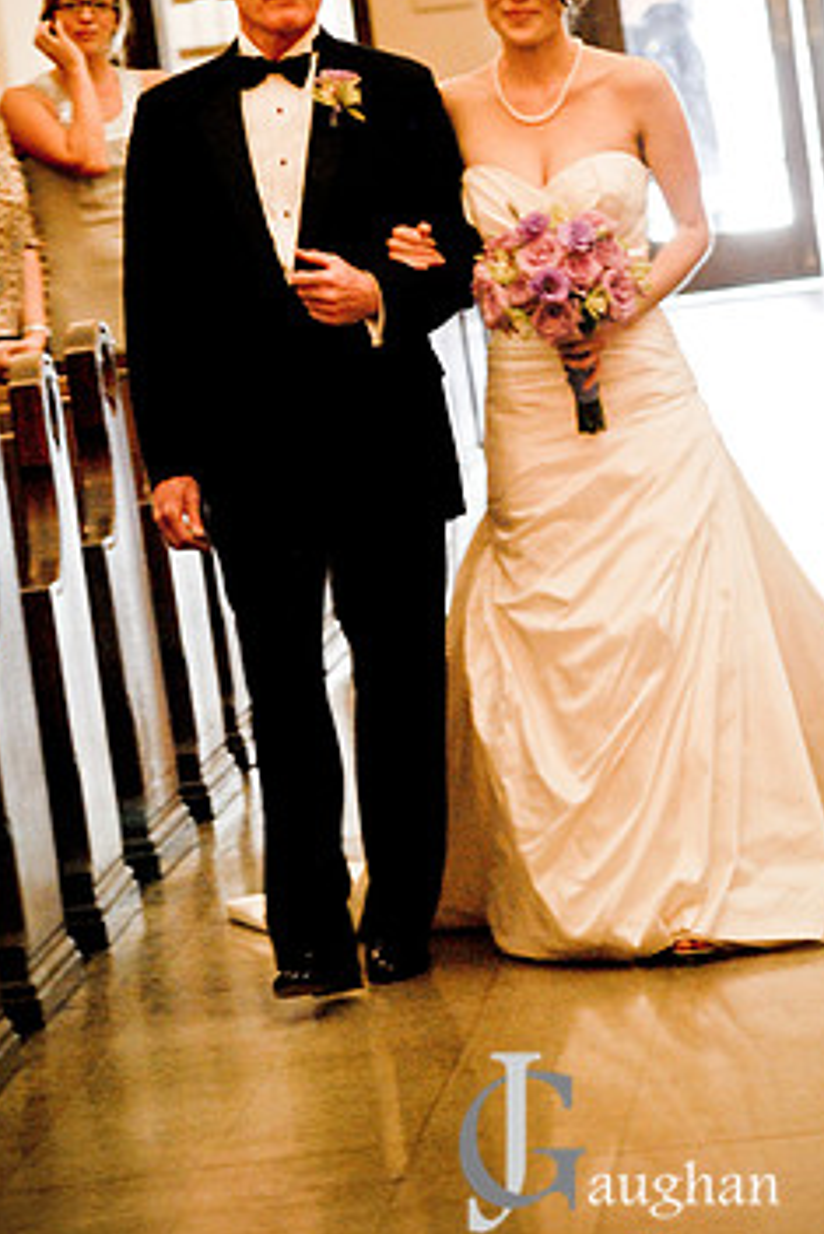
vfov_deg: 9.6
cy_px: 526
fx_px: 7374
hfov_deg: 6.4
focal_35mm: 215
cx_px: 451
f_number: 3.5
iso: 1250
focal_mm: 112
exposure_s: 1/40
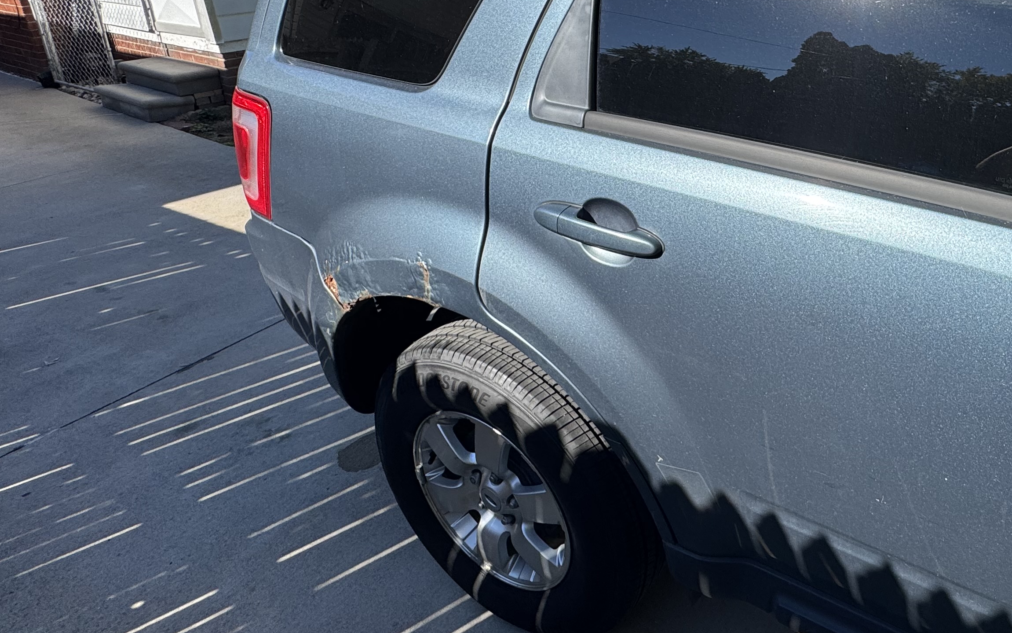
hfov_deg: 66.7
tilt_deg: -22.3
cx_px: 739
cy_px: 180
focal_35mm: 26
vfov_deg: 46.3
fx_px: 717
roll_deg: +0.6
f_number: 2.2
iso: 40
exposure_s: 1/1078
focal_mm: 2.22
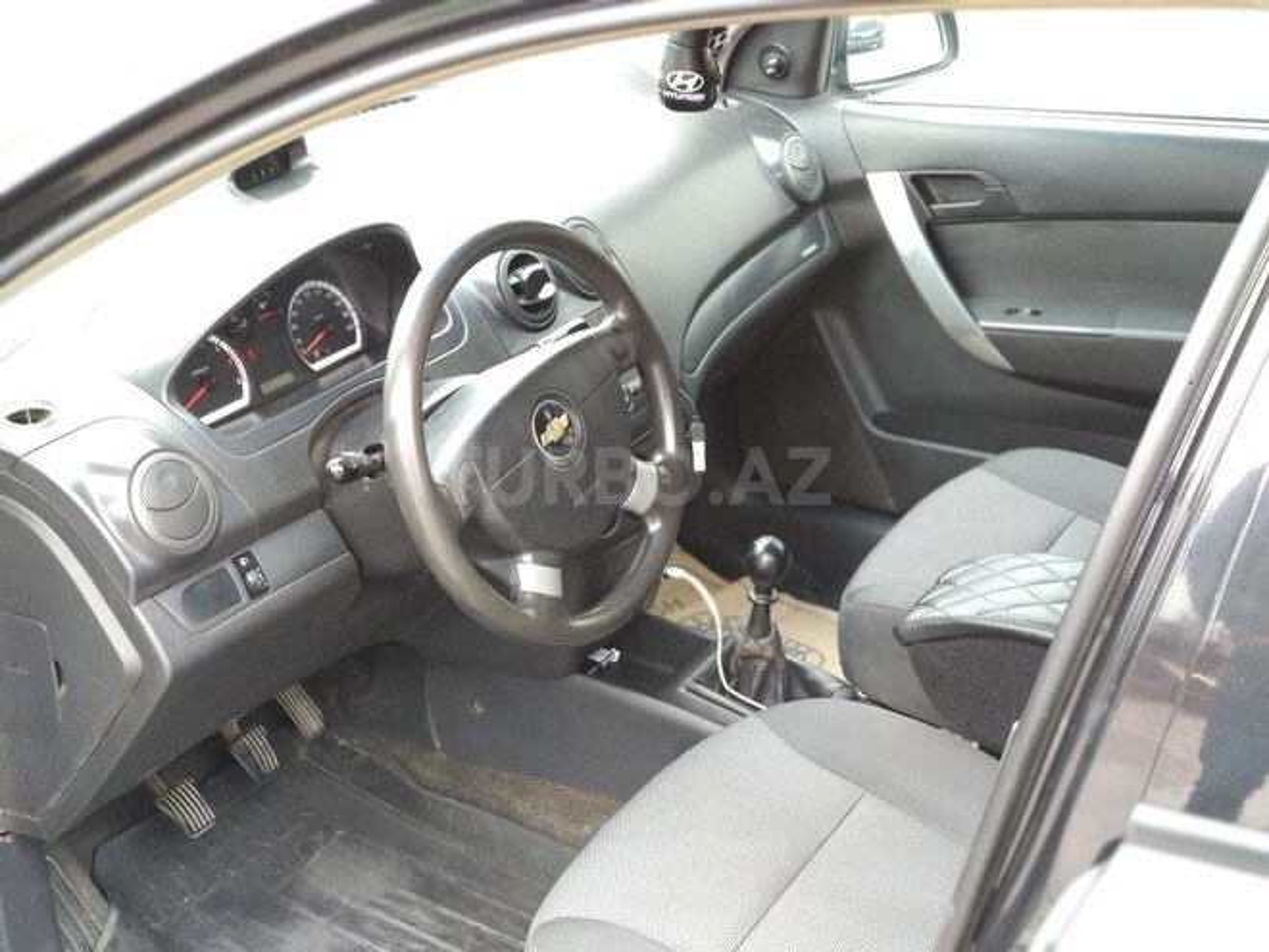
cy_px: 476
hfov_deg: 36.8
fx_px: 1906
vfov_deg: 28.0
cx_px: 634
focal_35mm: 52
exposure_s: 1/50
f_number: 2.6
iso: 250
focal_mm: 5.99
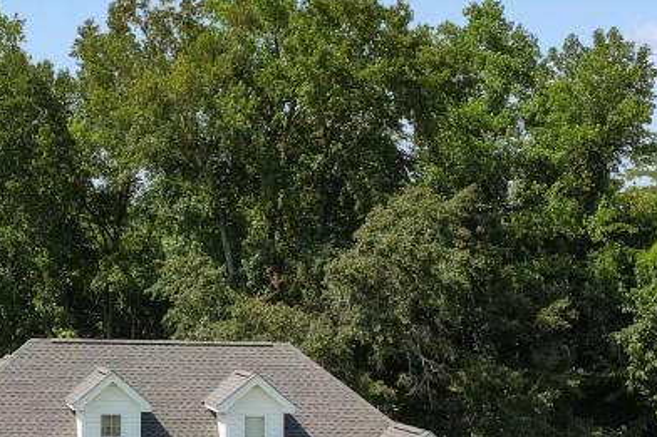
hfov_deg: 22.0
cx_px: 91
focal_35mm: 91
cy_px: 246
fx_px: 1660
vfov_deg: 15.0
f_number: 2.8
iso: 100
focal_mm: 8.38
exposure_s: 1/400
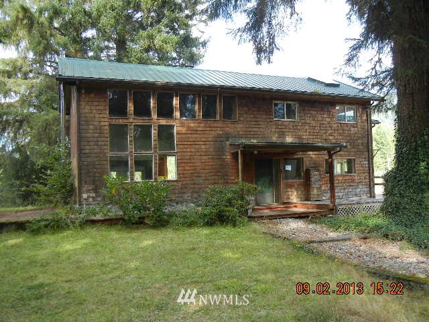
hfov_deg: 60.0
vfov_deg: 46.8
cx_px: 214
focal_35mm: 30
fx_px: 372
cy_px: 161
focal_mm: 5.4
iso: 160
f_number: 3.5
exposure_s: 1/137
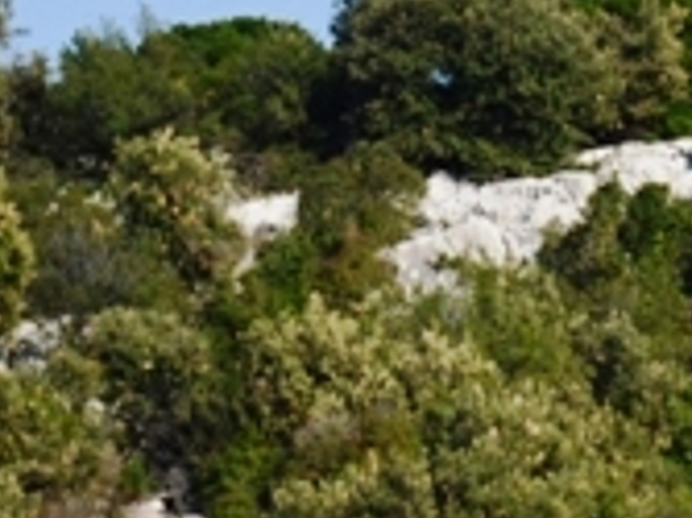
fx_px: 7004
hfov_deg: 5.6
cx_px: 974
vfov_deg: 4.2
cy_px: 920
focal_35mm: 351
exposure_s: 1/4000
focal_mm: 45
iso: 220
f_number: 4.5
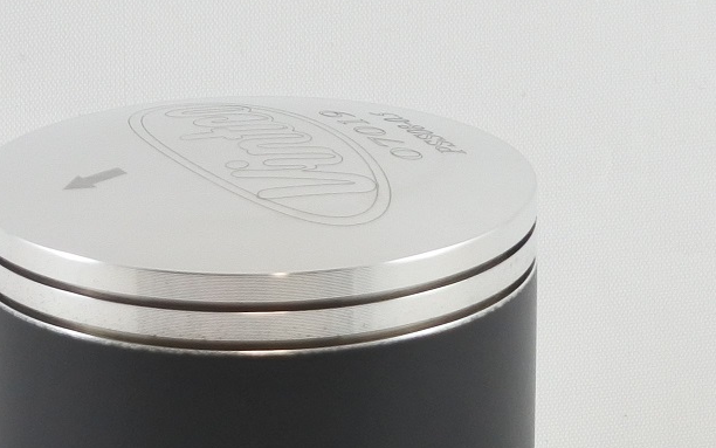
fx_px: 2635
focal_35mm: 135
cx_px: 280
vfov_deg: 9.5
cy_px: 592
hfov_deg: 15.5
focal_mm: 16.5
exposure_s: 1/160
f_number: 4.5
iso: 400
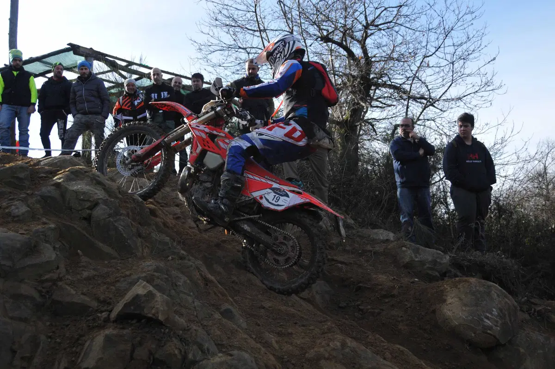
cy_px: 184
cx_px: 278
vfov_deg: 34.1
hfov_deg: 49.6
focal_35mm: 39
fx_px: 601
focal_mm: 26
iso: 800
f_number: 4
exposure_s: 1/4000
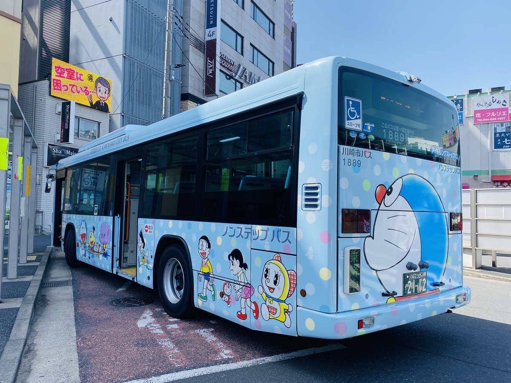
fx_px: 384
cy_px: 192
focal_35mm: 26
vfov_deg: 53.1
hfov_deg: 67.3
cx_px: 256
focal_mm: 4.25
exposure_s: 1/1330
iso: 32
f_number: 1.8
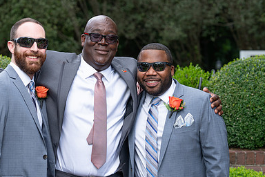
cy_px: 115
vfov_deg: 11.9
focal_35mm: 115
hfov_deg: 17.8
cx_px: 103
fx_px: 846
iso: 100
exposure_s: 1/200
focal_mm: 72
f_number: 4
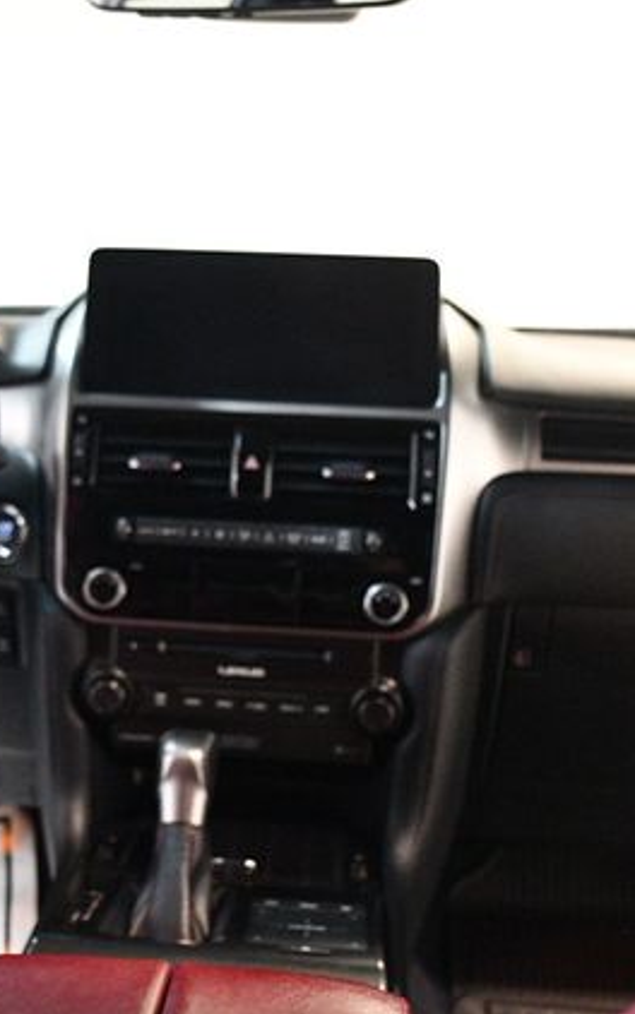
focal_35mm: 51
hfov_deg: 25.2
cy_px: 509
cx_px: 195
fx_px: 1411
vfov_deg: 39.6
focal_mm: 22
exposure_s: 1/60
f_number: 3.5
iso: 5000
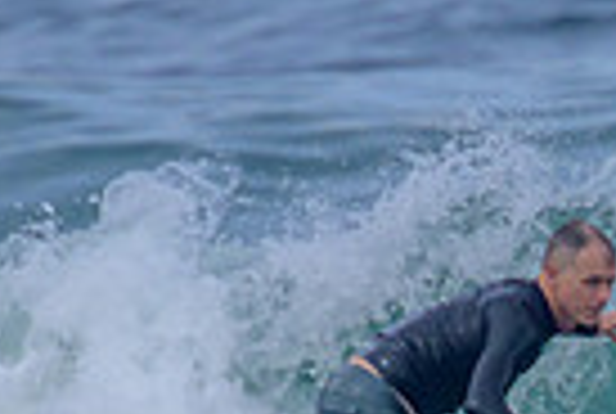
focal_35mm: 4553
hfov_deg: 0.5
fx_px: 78076
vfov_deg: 0.3
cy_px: 628
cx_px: 785
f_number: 11
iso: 800
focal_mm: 800
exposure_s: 1/2000
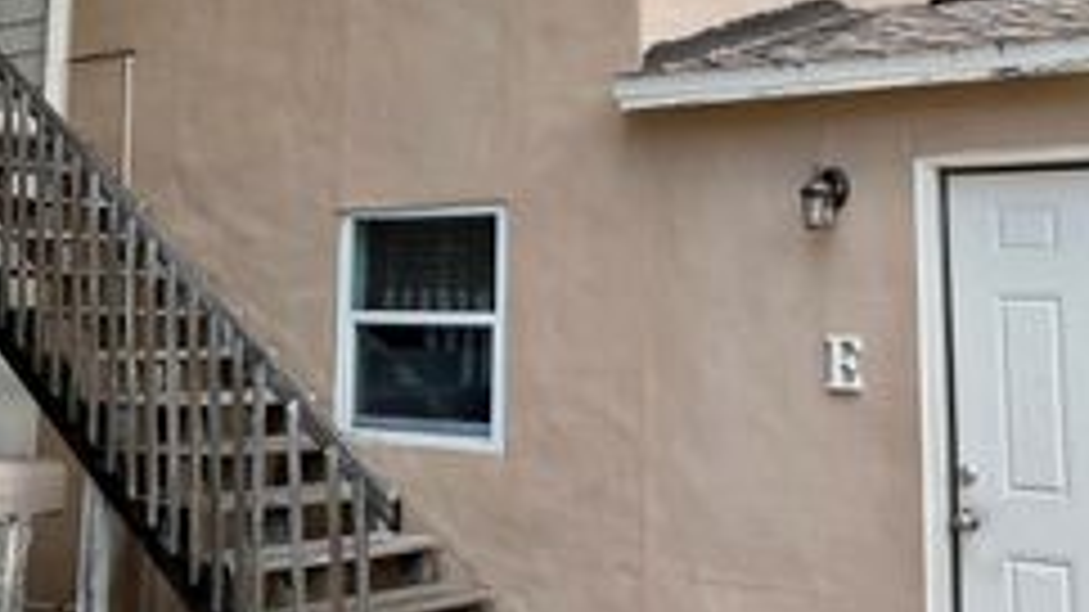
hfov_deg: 38.4
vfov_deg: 21.8
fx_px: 1559
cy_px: 97
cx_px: 468
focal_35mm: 54
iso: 100
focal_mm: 6.76
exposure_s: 1/805
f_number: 1.78
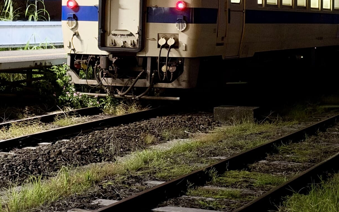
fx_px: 989
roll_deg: -0.5
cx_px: 141
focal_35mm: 107
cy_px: 11
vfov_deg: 12.1
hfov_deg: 19.4
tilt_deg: +0.2
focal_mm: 6.93
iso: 800
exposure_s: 1/20
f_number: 1.48
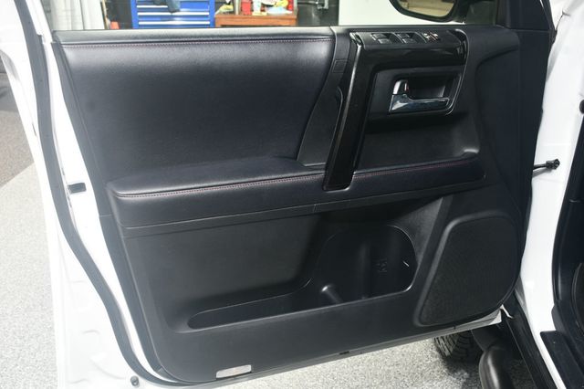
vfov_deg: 34.2
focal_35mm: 39
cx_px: 292
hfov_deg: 49.6
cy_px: 194
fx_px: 632
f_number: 7.1
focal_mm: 26
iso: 100
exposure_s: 1/160
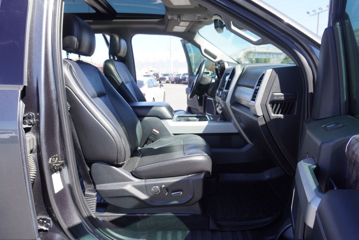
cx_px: 180
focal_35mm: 24
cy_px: 120
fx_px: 239
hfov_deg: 73.7
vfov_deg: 53.2
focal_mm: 16
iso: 100
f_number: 5
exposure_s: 1/100
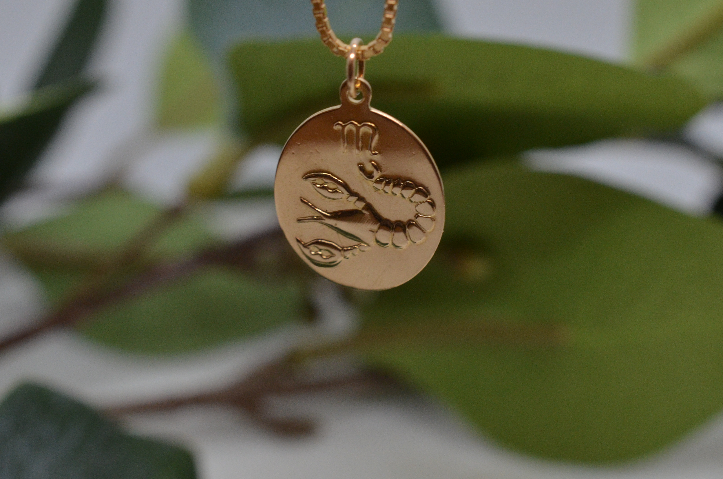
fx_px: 1503
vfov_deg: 18.1
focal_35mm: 75
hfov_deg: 27.0
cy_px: 199
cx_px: 350
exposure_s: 1/250
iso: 1000
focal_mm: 40
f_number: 9
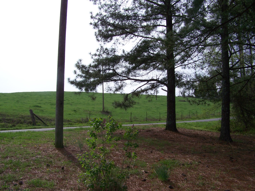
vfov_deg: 37.7
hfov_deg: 49.0
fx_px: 280
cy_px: 96
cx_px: 128
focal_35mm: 38
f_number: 4
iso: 64
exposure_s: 1/800
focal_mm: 6.3
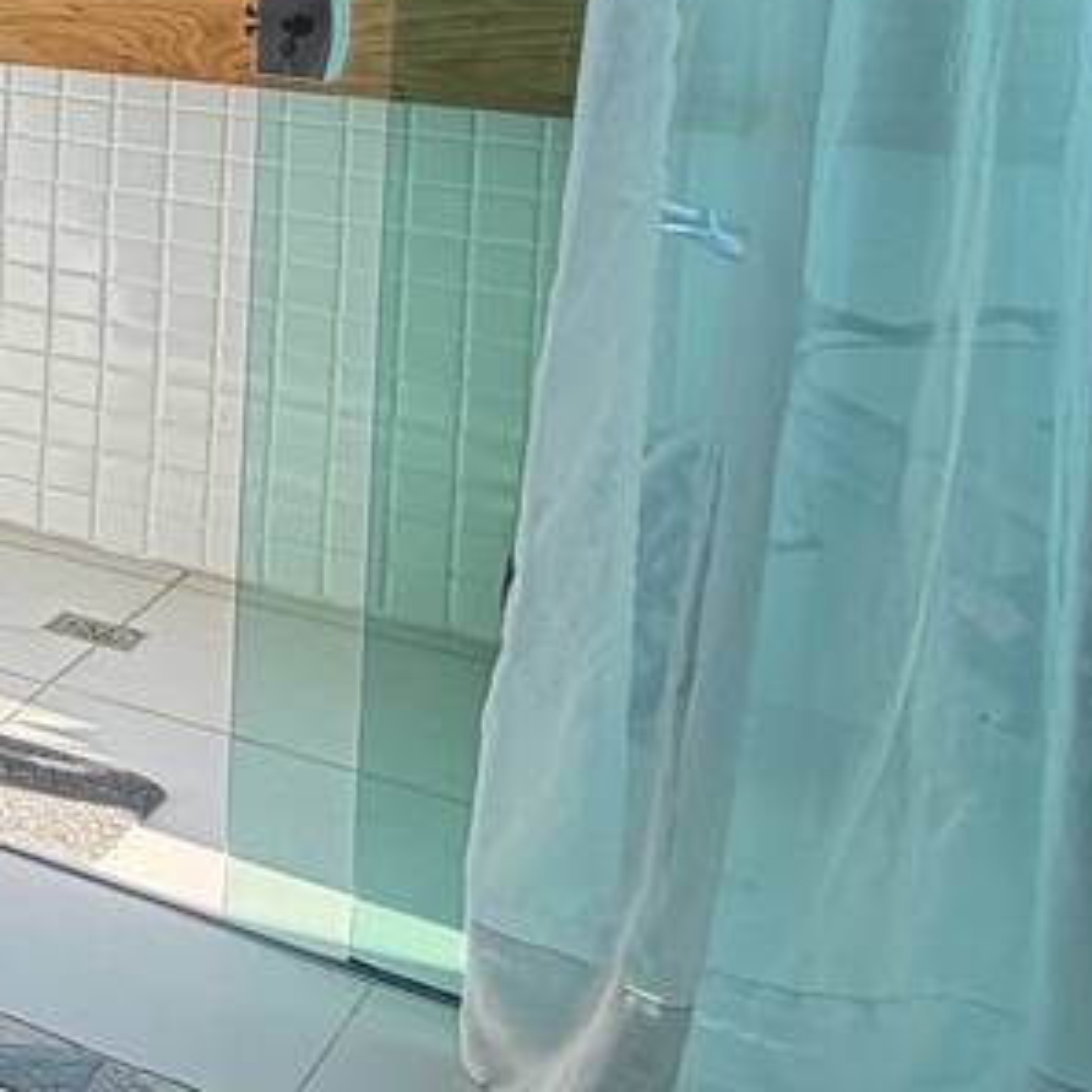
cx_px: -1500
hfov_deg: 15.4
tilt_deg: -3.4
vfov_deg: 26.2
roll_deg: +0.5
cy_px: -129
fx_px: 2141
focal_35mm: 60
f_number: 2.2
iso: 64
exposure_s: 1/120
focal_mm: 2.22
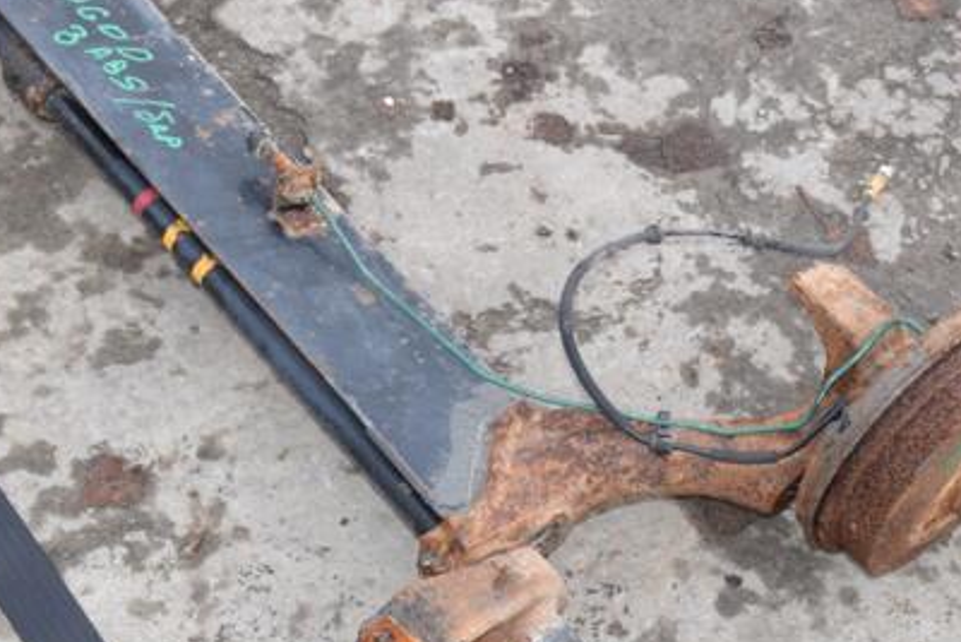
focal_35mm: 72
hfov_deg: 27.9
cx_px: 613
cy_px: 464
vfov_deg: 18.8
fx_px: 1923
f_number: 9
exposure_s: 1/200
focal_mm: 32
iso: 800
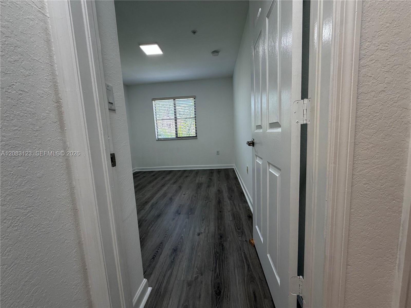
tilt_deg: -7.2
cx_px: 206
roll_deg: +2.6
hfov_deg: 102.1
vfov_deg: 85.7
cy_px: 154
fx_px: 166
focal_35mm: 14
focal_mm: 2.22
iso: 200
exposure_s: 1/120
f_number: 2.2
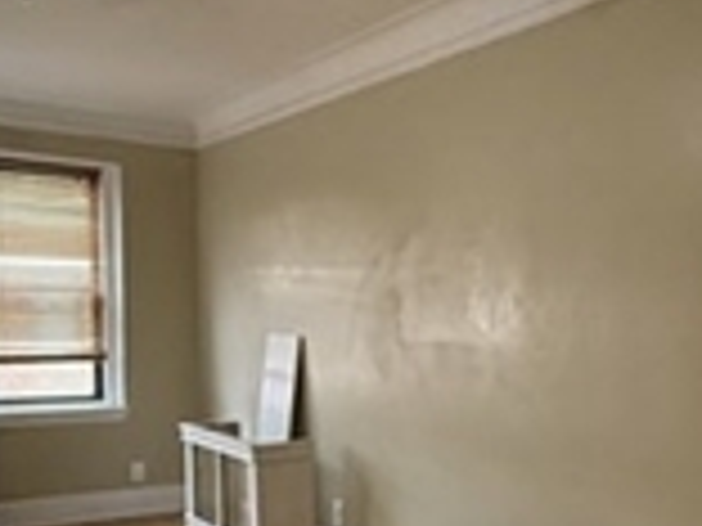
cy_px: 384
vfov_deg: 31.1
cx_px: 587
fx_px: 933
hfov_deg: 39.2
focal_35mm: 46
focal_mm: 2.22
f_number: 2.2
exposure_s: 1/120
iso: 640
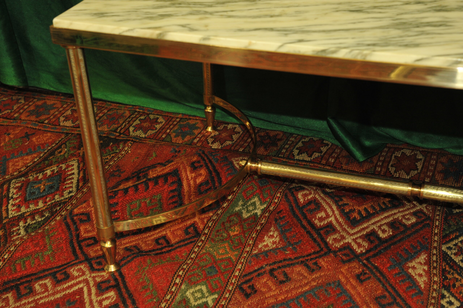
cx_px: 232
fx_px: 707
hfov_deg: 36.3
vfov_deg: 24.6
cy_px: 154
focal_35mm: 55
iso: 1250
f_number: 8
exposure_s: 1/60
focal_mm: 55
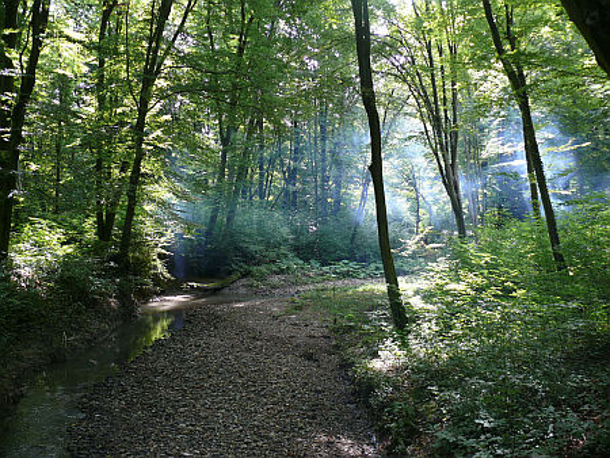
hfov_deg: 52.6
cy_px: 229
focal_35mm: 35
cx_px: 305
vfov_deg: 40.7
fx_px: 617
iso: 100
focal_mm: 7.4
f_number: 2.8
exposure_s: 1/50
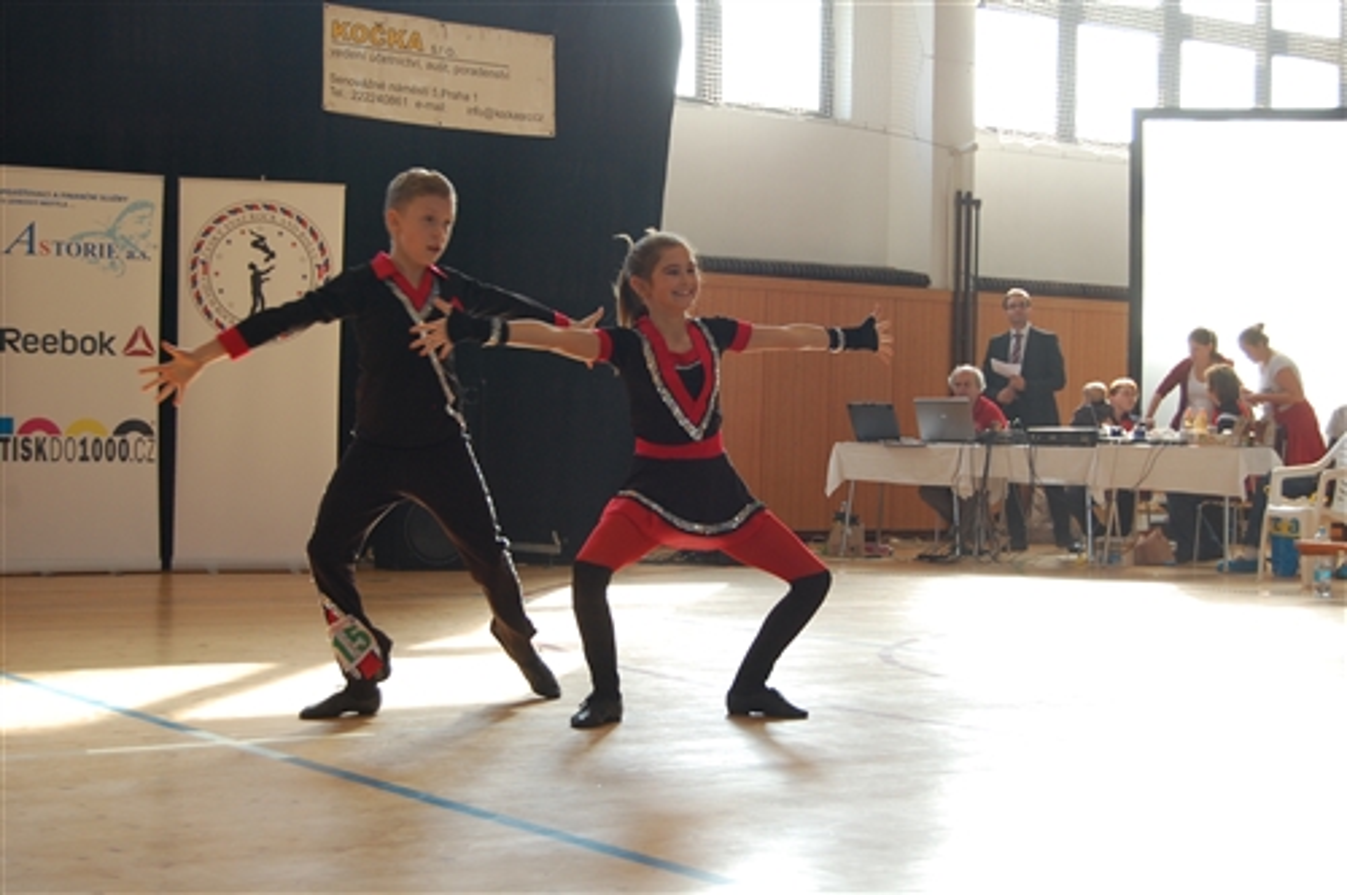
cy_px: 448
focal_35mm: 57
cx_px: 674
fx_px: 2130
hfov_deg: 35.1
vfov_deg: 23.7
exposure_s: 1/125
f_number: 5.6
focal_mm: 38
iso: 400
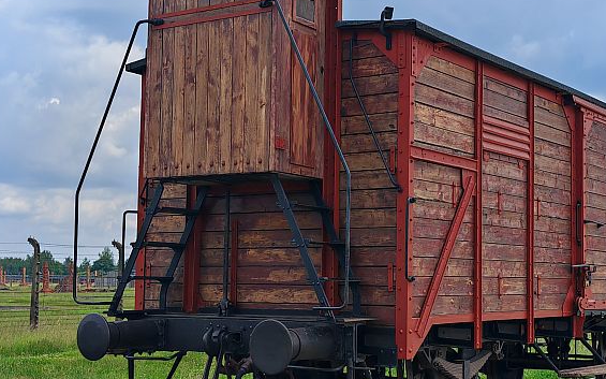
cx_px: 386
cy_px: 203
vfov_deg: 20.6
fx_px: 1040
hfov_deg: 32.3
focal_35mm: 63
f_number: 1.6
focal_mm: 7.62
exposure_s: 1/2900
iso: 50
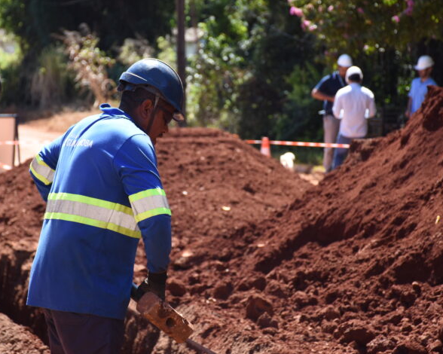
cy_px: 182
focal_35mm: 171
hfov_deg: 11.3
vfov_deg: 9.1
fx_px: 2236
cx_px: 200
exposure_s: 1/500
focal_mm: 95
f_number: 5.6
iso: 360
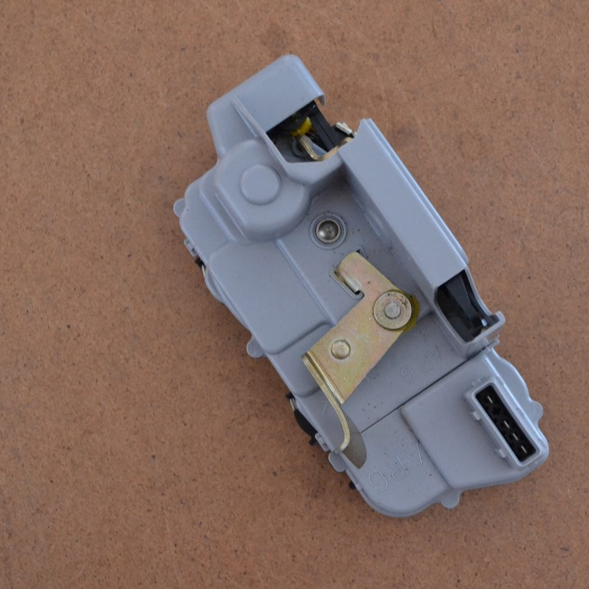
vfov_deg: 25.5
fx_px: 1302
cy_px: 296
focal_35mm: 68
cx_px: 336
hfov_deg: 25.5
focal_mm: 35
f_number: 5
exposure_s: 1/25
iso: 3200
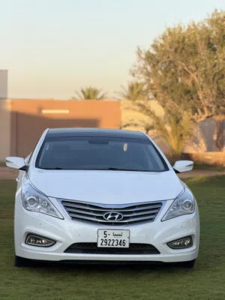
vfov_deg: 19.6
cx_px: 112
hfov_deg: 14.8
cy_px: 150
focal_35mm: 100
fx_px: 867
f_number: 2.8
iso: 50
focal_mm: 16.89
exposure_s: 1/308
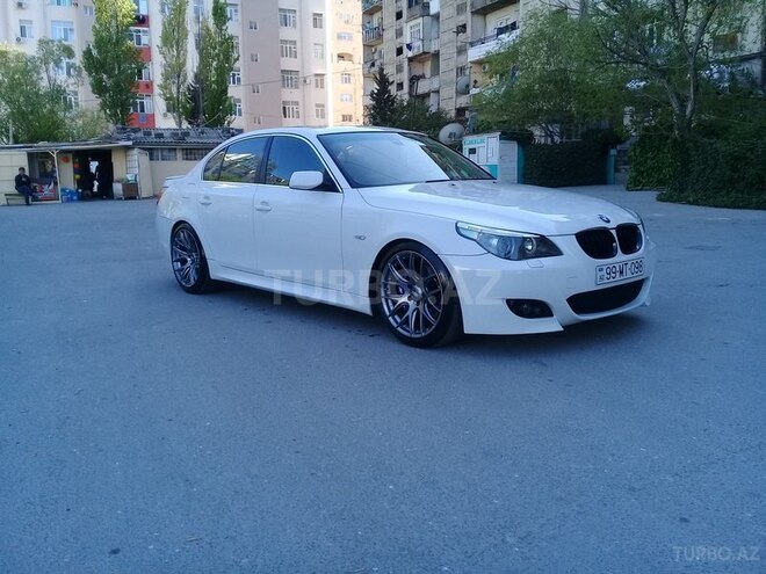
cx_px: 383
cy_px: 287
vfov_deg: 45.4
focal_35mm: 31
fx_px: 686
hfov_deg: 58.4
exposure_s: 1/248
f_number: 2.2
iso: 50
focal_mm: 3.3
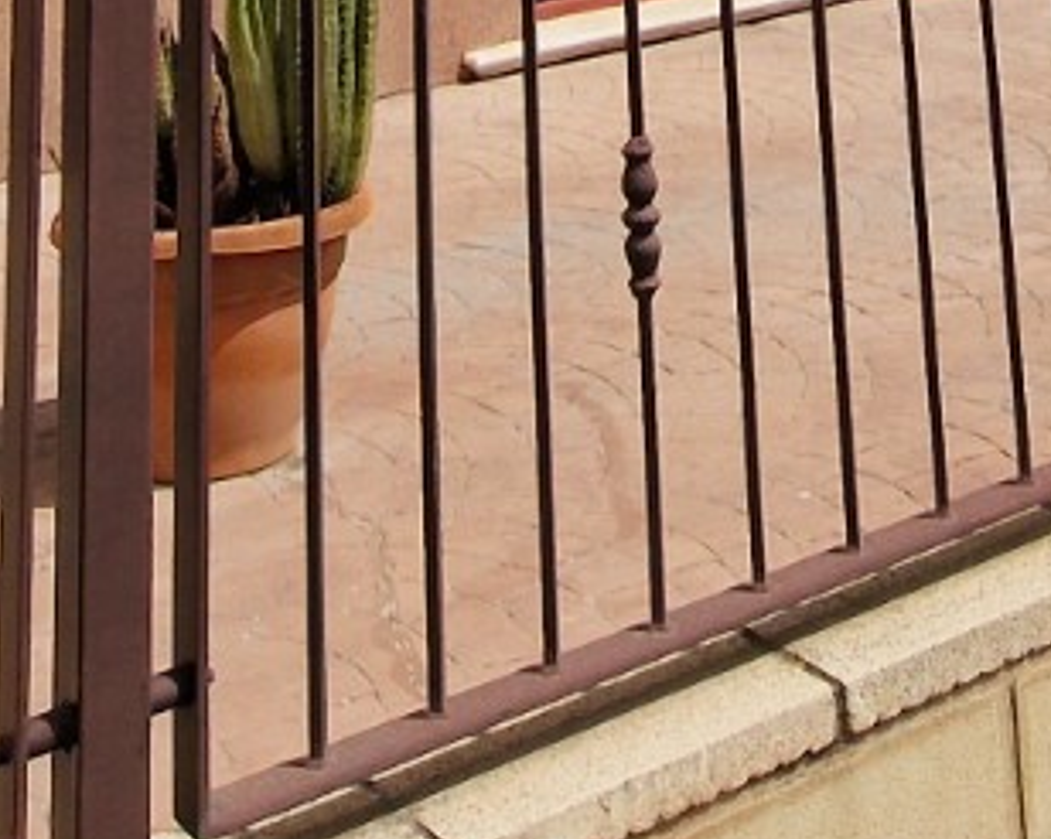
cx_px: 642
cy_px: -1102
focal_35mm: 66
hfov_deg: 28.7
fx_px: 2052
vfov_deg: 15.2
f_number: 2.2
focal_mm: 2.2
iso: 50
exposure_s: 1/4992
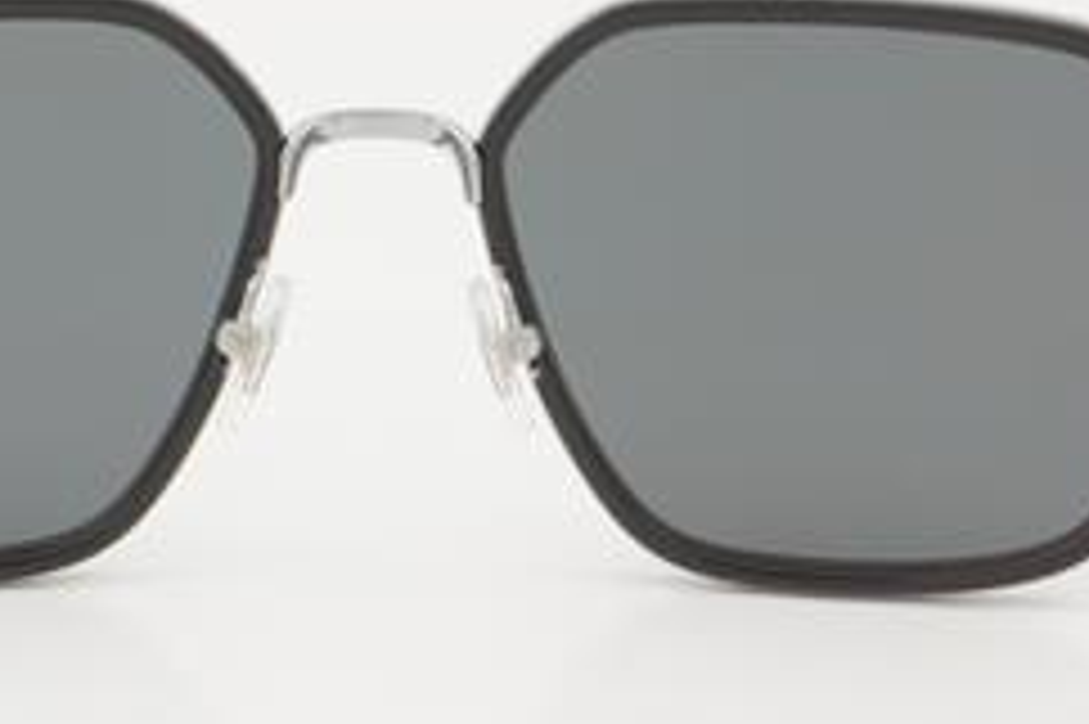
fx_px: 3748
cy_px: 261
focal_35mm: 124
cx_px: 382
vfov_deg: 11.0
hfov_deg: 16.5
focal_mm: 50
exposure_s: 1/2
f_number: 32
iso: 100
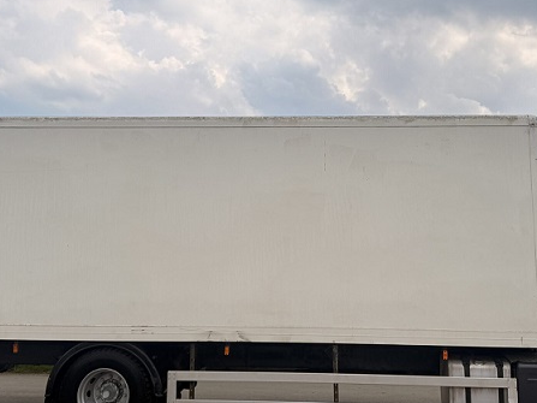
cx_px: 305
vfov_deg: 32.0
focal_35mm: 44
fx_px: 682
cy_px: 323
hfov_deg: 42.9
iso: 125
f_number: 1.78
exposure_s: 1/4975
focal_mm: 6.76
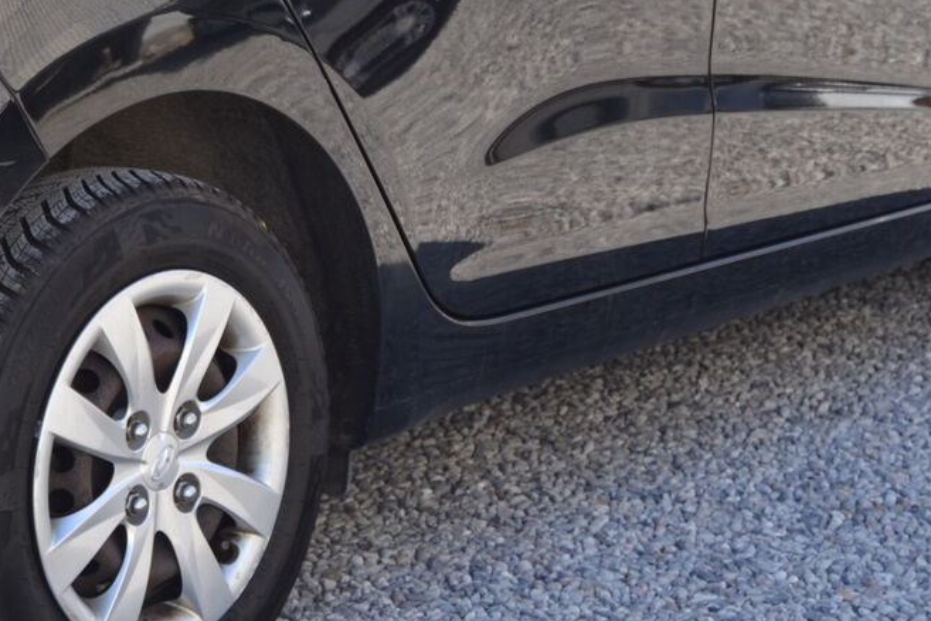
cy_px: -40
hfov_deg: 17.6
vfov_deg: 11.9
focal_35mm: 114
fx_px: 2948
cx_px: 28
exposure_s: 1/125
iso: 100
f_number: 5.6
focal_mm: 26
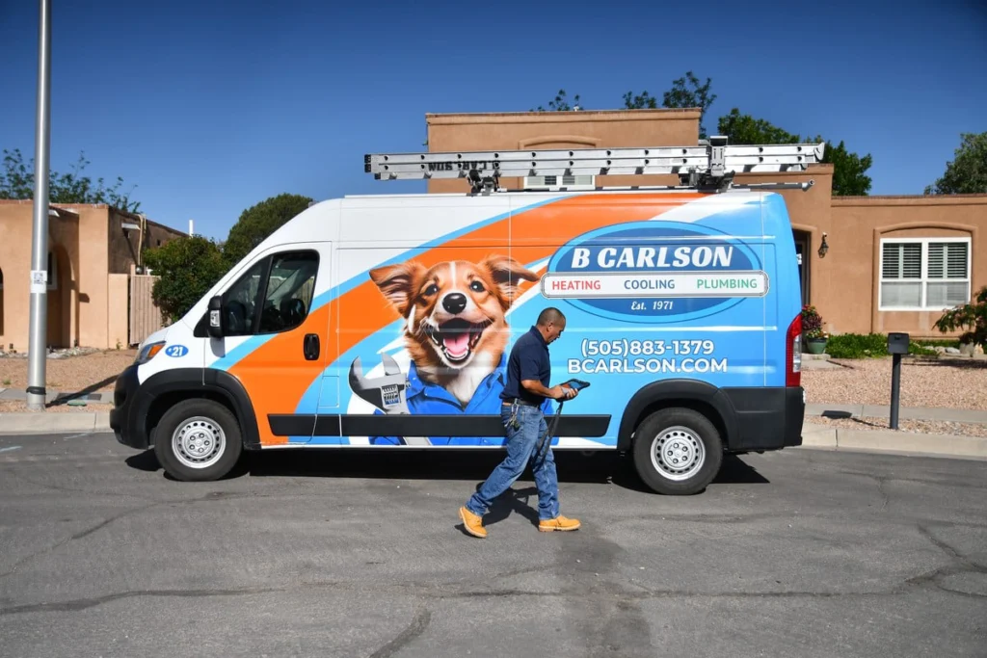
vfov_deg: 40.0
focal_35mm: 33
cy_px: 329
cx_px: 494
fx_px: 905
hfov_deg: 57.2
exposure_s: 1/8000
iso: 100
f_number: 2.8
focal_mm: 22
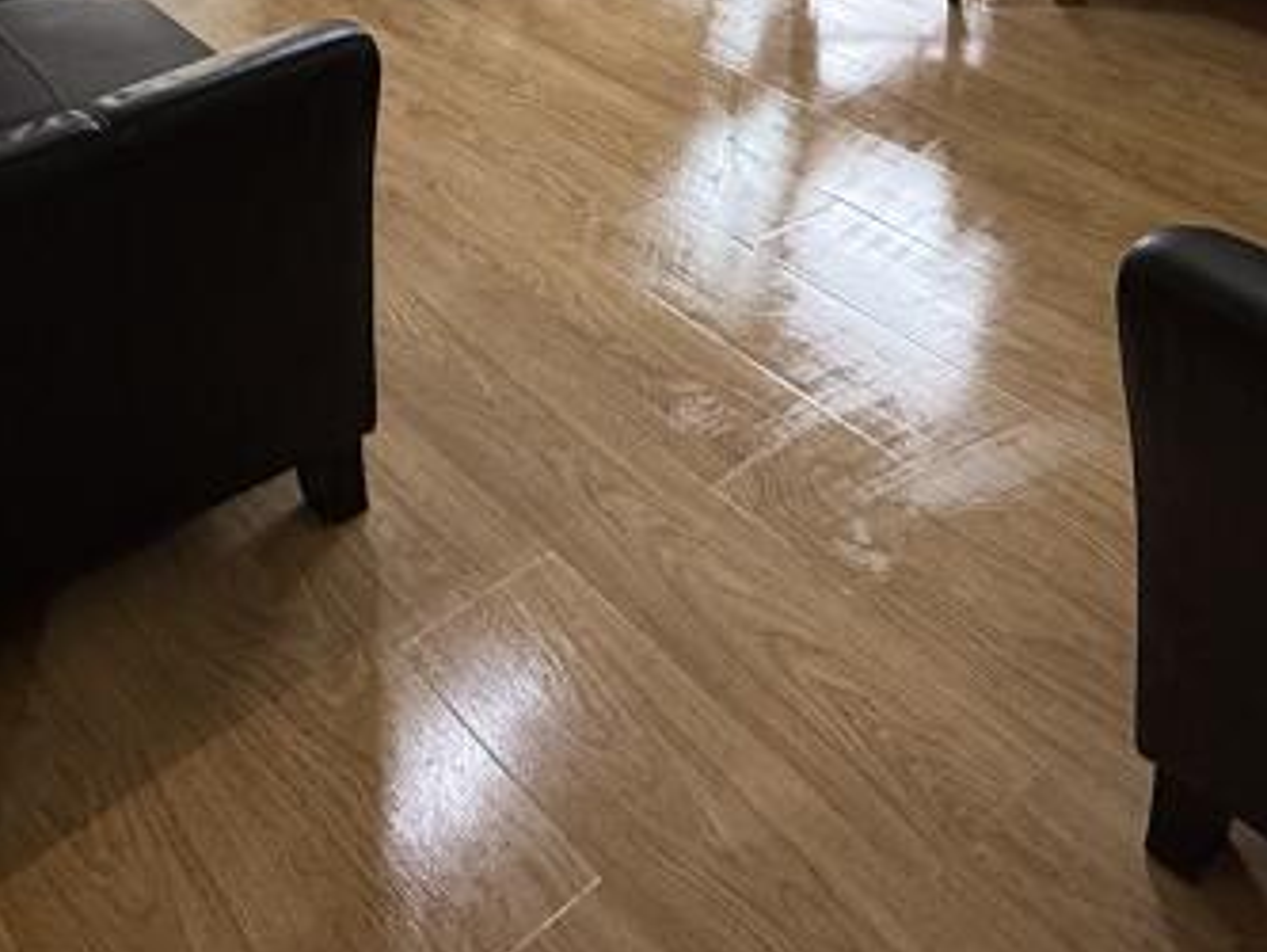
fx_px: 1574
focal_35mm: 43
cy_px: -347
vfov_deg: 27.1
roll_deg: +0.3
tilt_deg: -9.7
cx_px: 845
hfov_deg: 43.2
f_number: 2.2
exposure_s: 1/100
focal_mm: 2.22
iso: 250
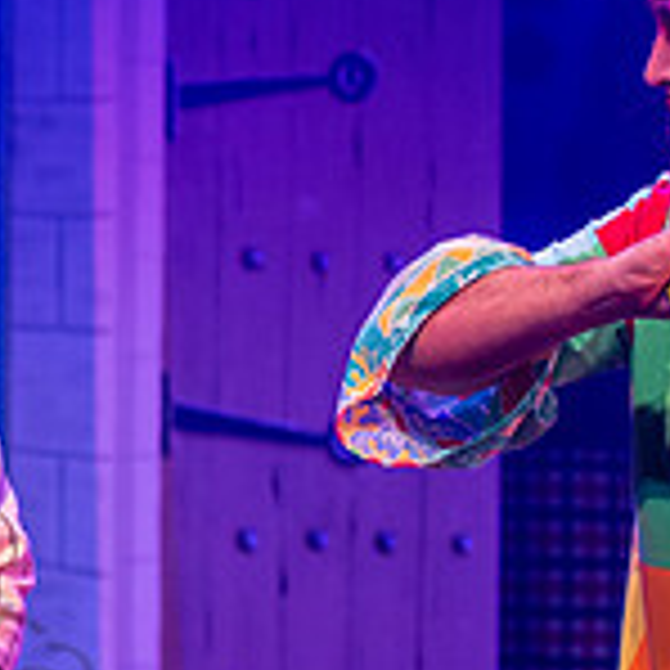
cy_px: 292
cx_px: -454
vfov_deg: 7.6
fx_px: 5058
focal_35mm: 231
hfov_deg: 7.4
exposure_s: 1/400
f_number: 2.8
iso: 1000
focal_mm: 70
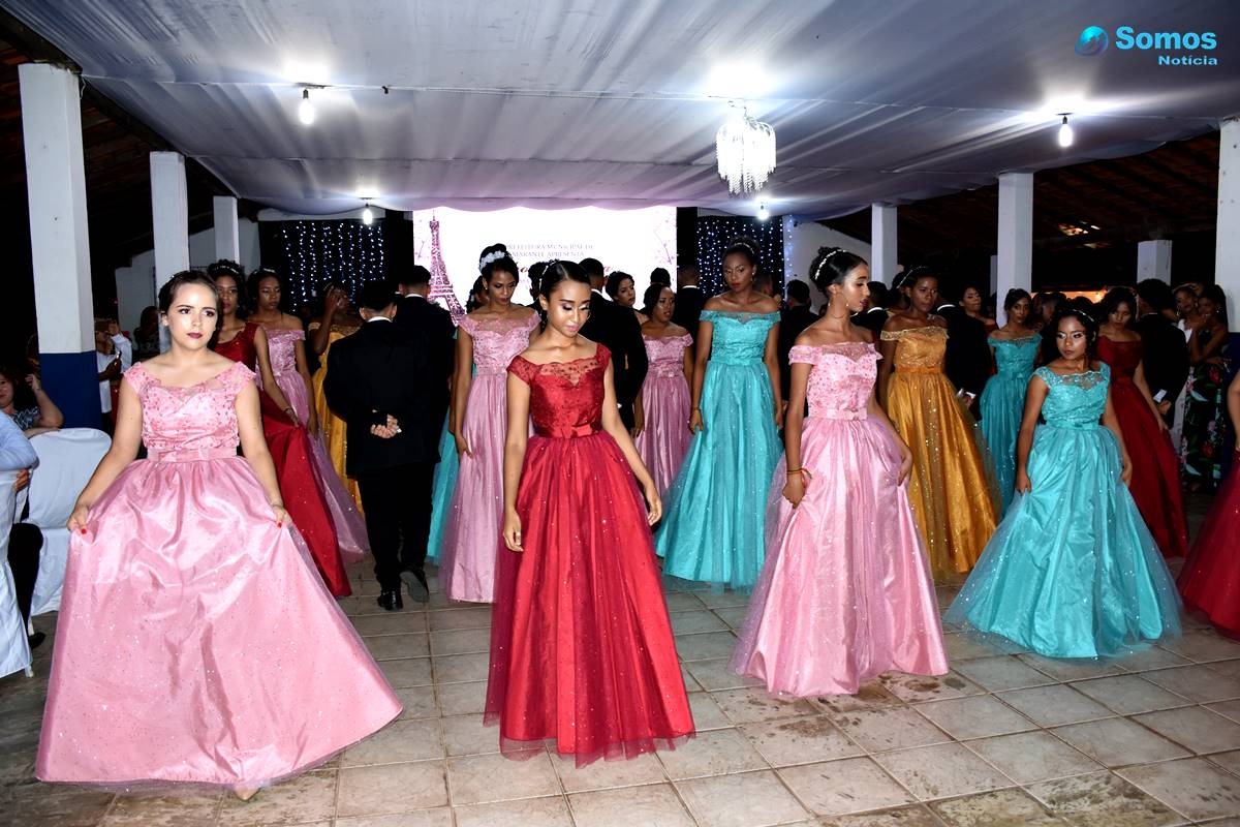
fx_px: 930
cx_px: 620
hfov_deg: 67.4
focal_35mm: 27
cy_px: 414
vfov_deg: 47.9
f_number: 3.5
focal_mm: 18
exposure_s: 1/100
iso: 1000
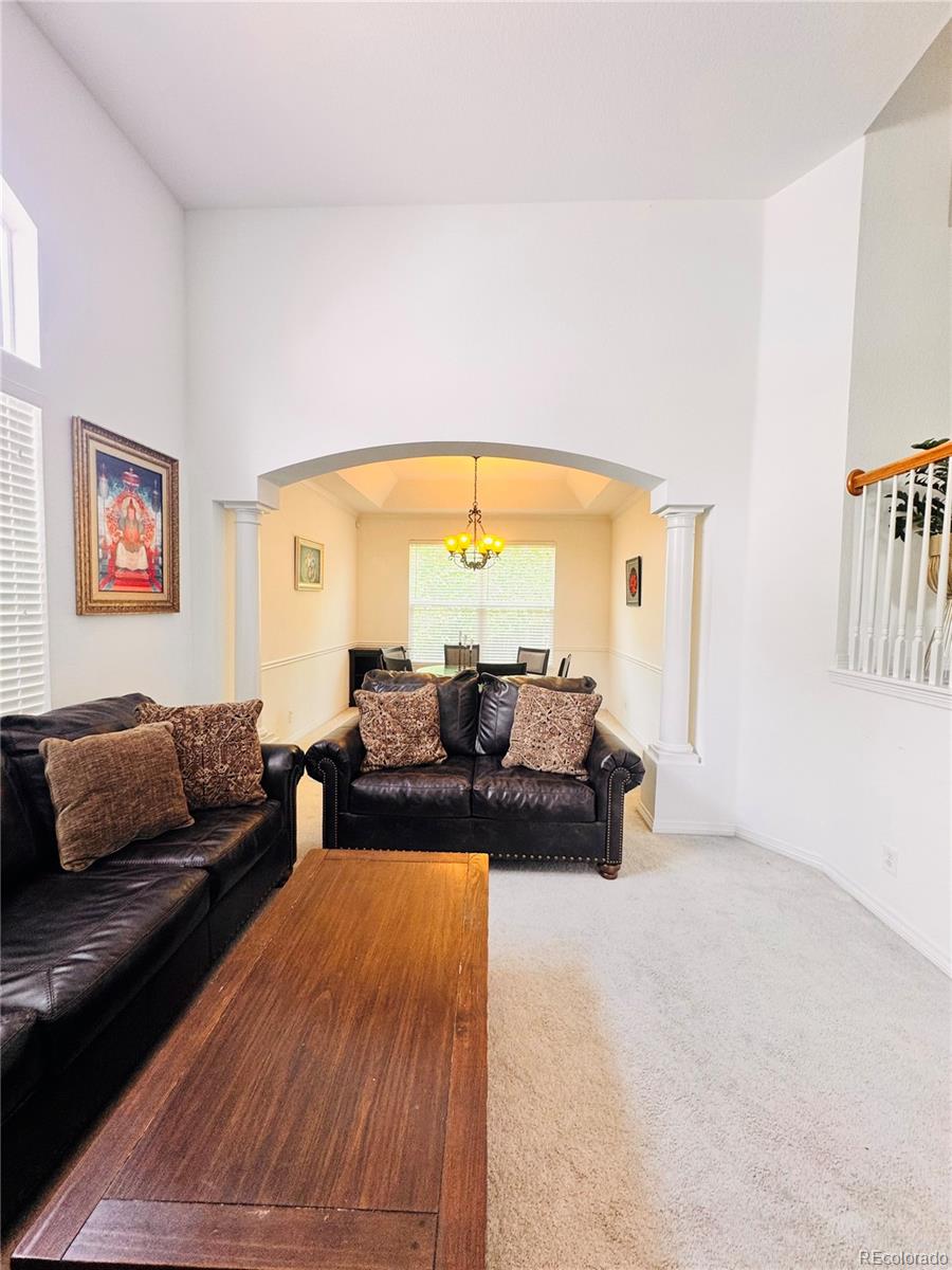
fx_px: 513
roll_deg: -0.5
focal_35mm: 14
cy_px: 635
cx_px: 476
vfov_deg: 102.1
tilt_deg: -3.5
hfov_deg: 85.7
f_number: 2.2
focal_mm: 2.22
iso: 100
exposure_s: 1/120
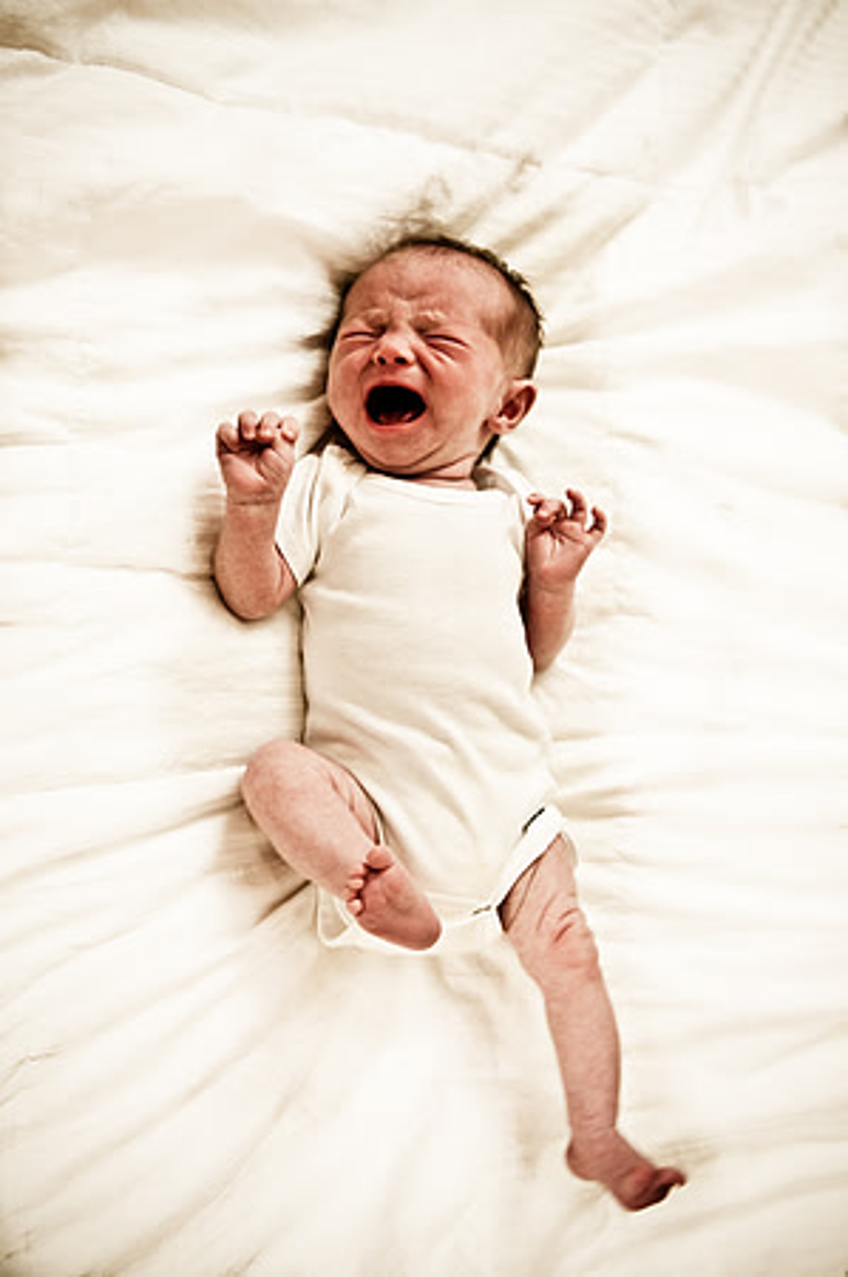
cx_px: 424
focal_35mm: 36
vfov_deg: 53.2
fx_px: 1275
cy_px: 638
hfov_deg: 36.8
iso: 200
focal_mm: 24
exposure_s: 1/60
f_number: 2.8
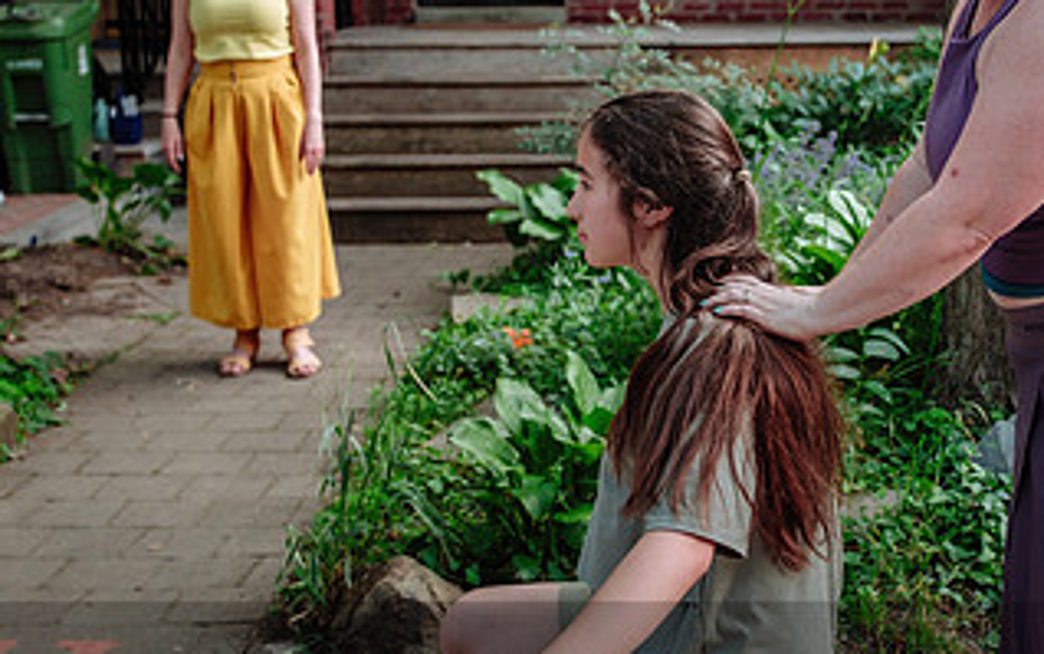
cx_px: 705
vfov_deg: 24.3
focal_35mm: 53
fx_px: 1509
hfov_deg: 37.7
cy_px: 210
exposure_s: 1/320
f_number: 1.8
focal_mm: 17
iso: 500
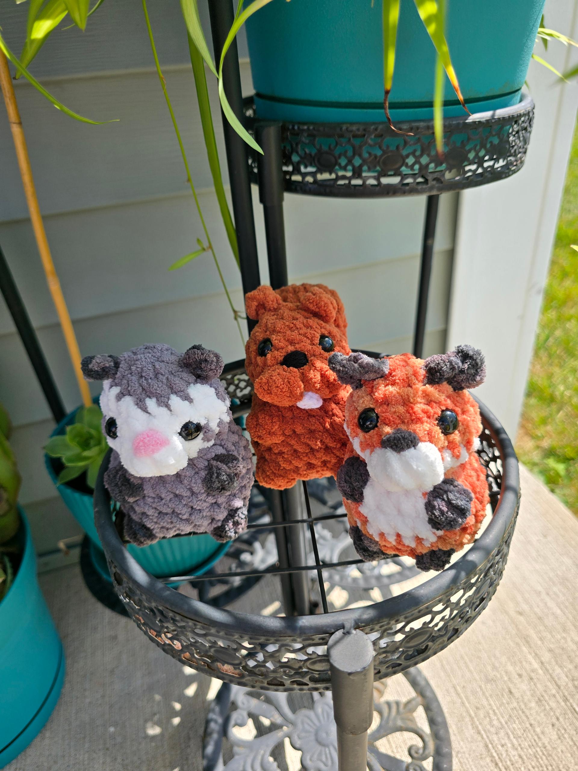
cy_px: 386
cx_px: 289
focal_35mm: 23
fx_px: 512
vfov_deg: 73.9
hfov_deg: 58.9
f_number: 1.7
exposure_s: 1/439
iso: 12
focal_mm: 6.3
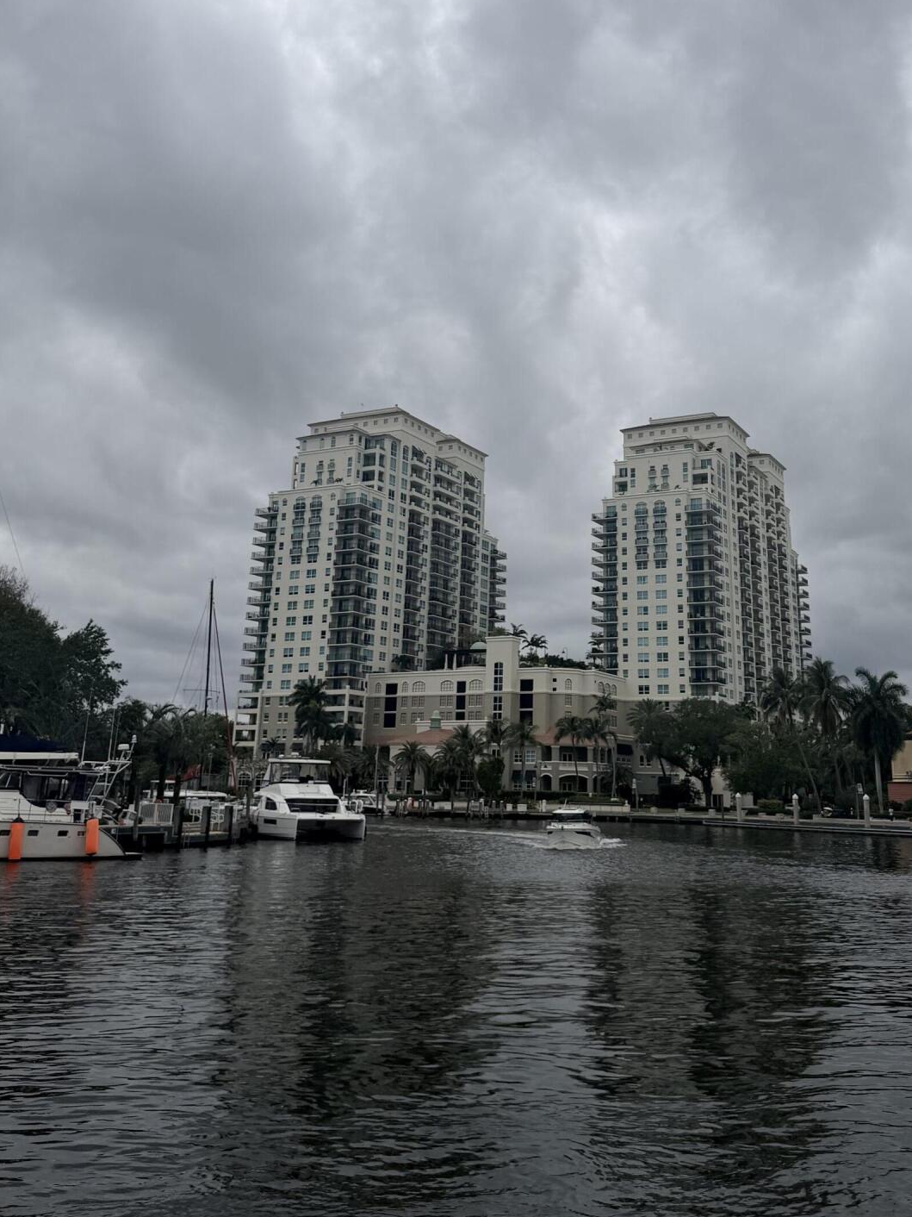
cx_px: 534
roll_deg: -1.2
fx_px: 1194
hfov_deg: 41.7
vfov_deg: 53.2
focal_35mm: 34
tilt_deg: +17.0
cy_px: 437
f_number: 1.78
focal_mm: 6.76
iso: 80
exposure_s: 1/14286
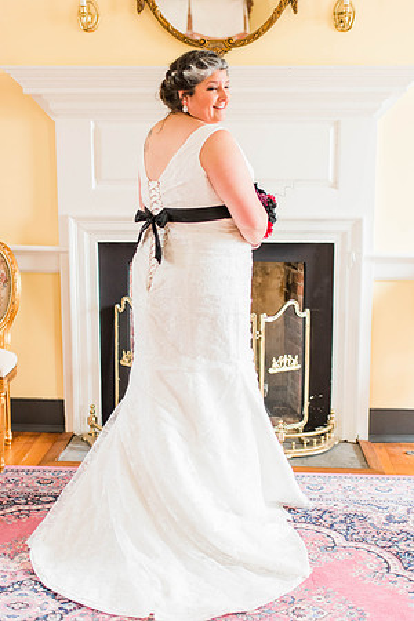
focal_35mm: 52
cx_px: 207
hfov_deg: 25.8
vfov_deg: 37.9
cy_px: 310
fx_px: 906
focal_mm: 35
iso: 800
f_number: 1.8
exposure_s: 1/100
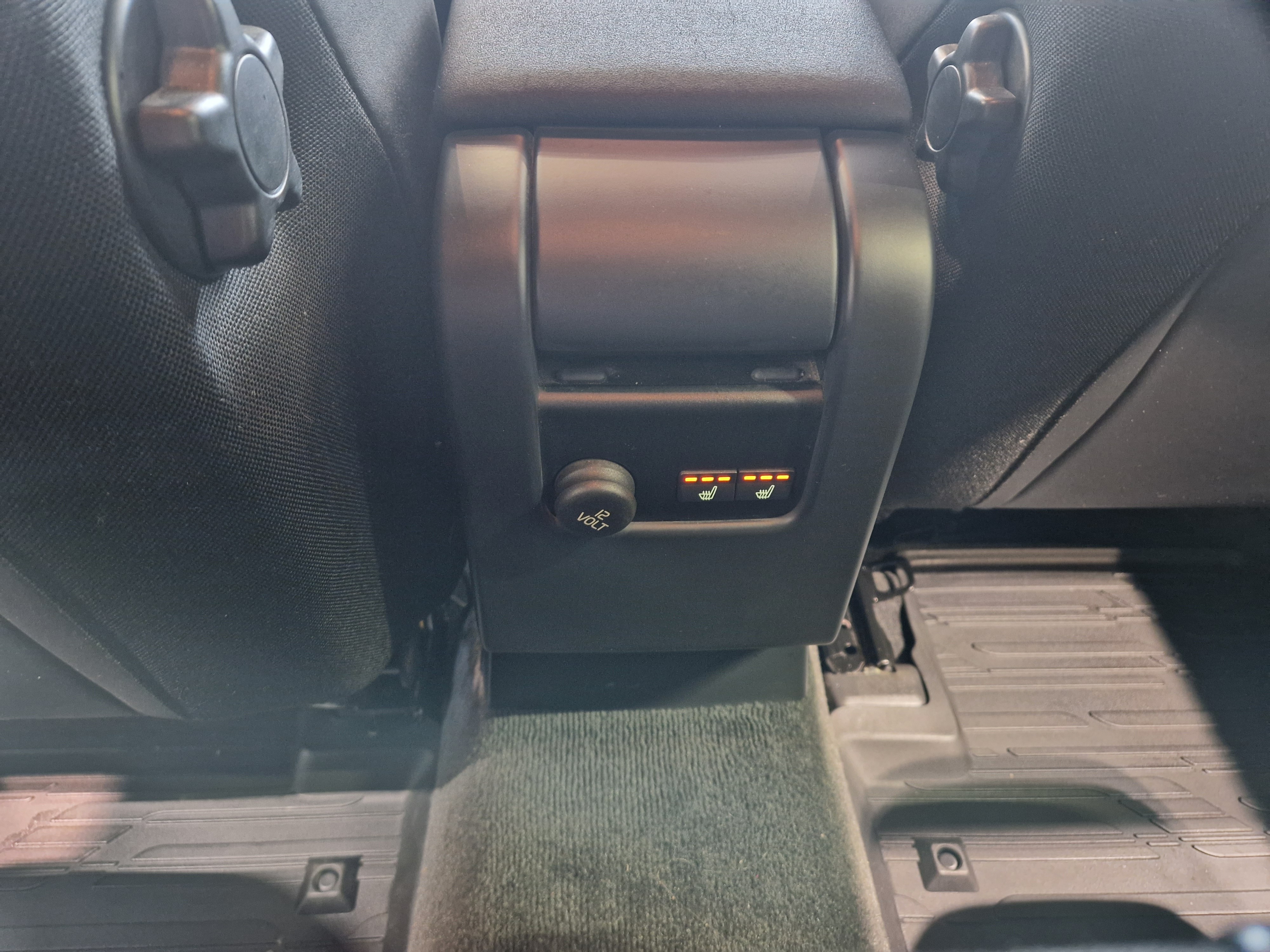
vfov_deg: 58.9
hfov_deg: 73.9
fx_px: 844
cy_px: 476
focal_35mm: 23
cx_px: 635
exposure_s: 1/25
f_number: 1.8
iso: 640
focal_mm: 5.4
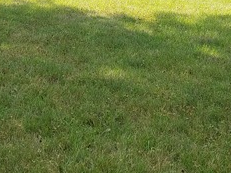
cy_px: -60
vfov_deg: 18.8
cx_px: 37
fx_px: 480
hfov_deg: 26.4
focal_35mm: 72
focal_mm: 4.2
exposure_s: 1/686
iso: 50
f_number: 1.7
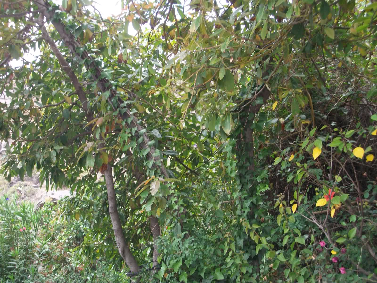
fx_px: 534
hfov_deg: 38.9
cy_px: 142
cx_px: 188
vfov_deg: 29.7
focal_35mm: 49
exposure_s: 1/101
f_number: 3.6
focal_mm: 8.8
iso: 80
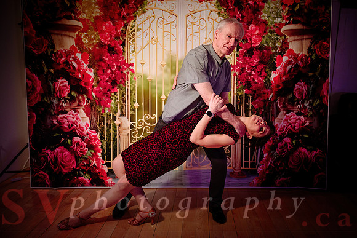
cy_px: 129
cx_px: 198
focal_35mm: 32
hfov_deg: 59.2
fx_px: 314
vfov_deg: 41.5
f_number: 2
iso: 1600
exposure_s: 1/320
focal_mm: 28
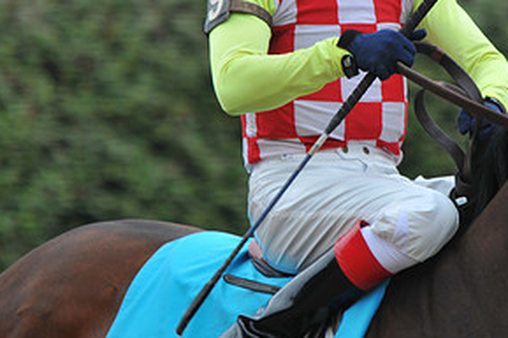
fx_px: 16956
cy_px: 54
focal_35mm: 1203
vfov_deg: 1.1
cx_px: 373
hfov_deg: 1.7
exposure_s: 1/250
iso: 200
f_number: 5.6
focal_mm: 400
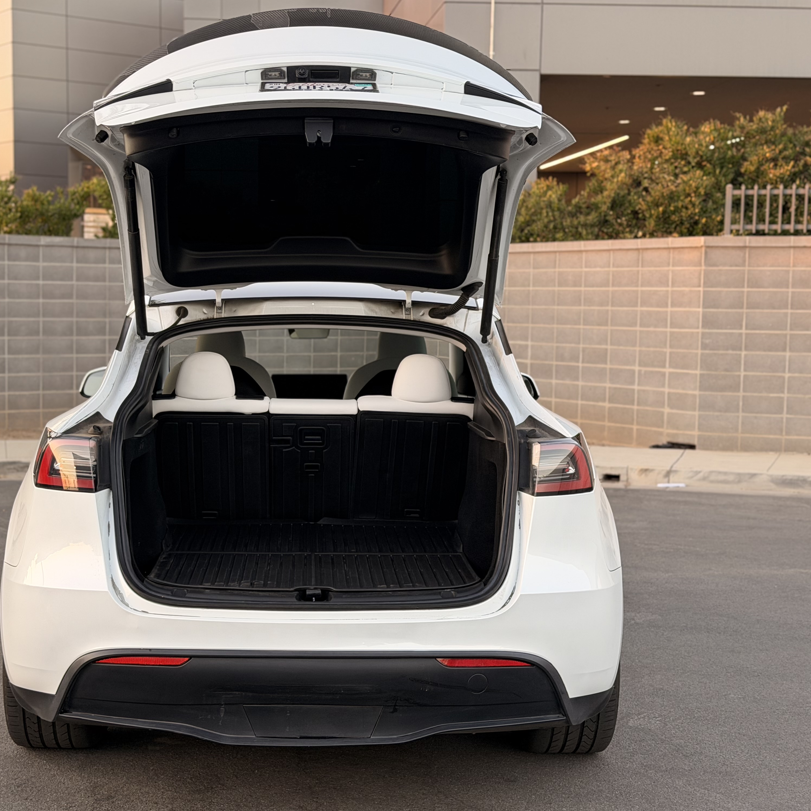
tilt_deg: -4.5
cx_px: 303
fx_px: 1511
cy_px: 407
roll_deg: -0.9
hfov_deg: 29.9
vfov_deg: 30.0
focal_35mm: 57
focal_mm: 6.76
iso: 80
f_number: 1.78
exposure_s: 1/121
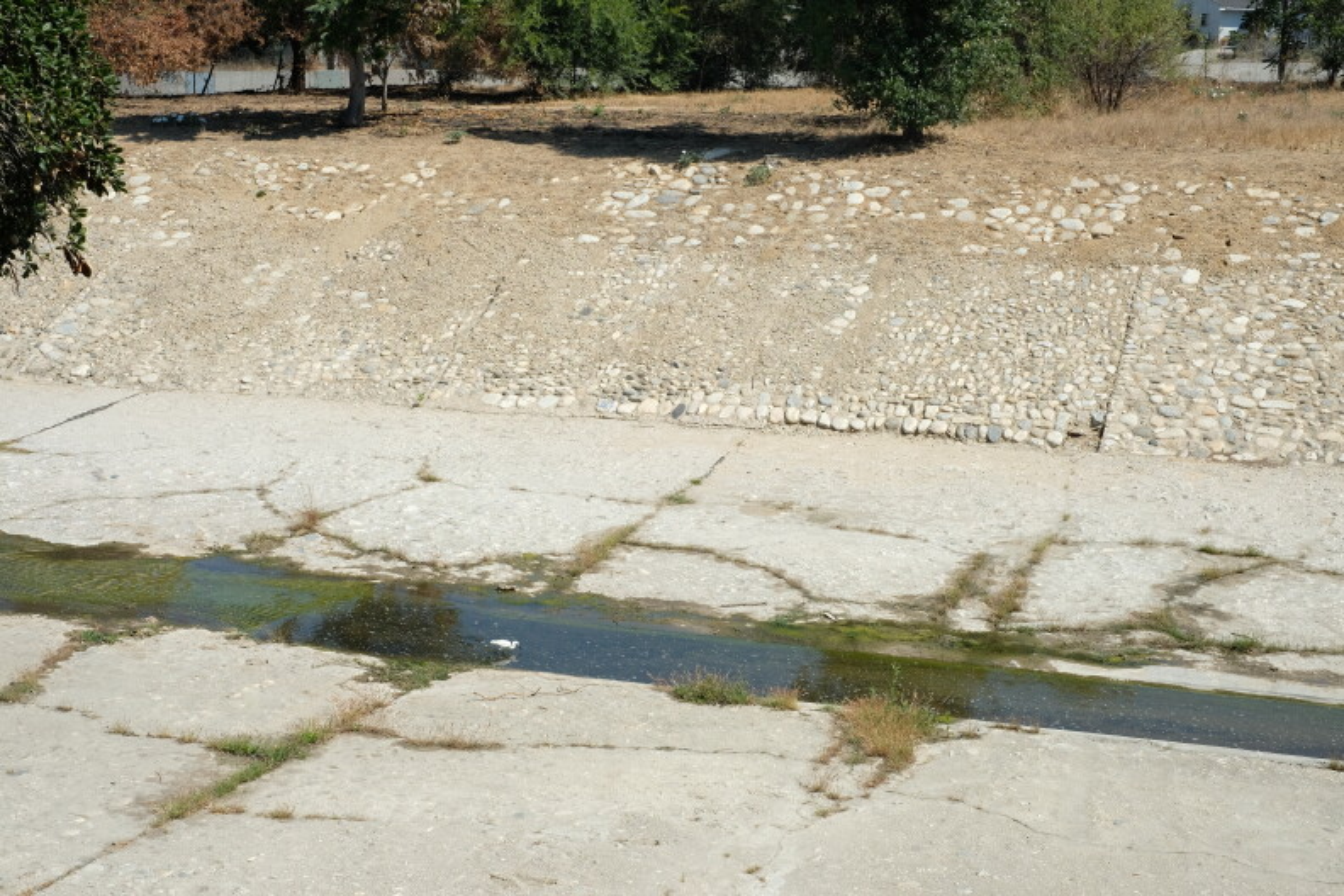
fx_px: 1979
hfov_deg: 37.5
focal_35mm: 53
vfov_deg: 25.5
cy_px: 448
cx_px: 672
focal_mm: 35
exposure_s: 1/1000
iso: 800
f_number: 10
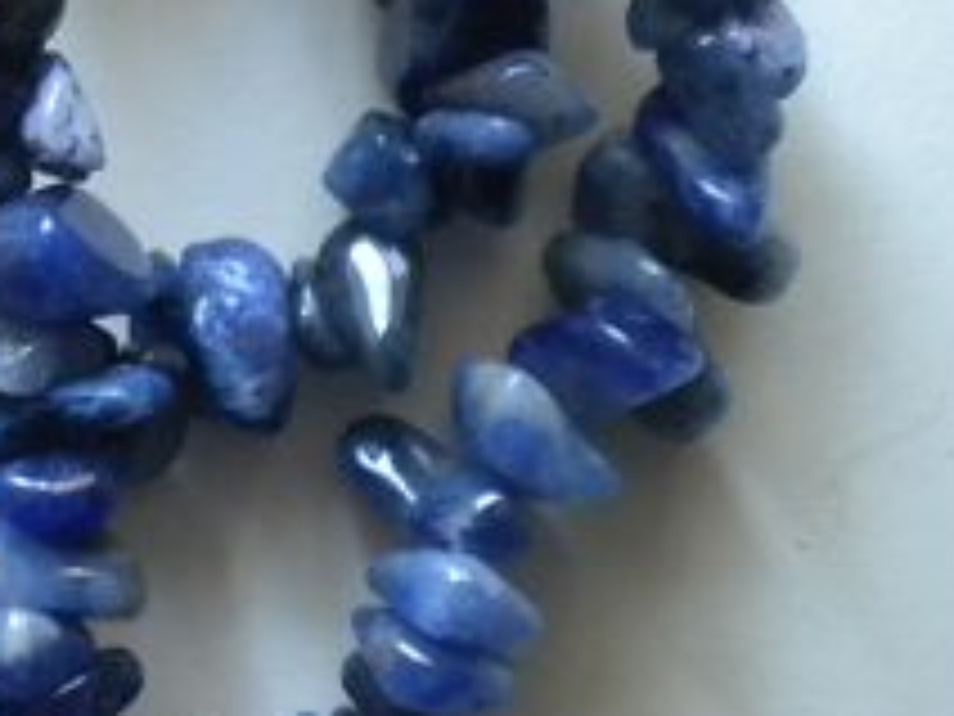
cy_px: 68
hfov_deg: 16.1
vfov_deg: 12.7
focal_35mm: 116
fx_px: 3197
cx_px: -297
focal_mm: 7.4
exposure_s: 1/20.4
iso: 400
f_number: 3.5
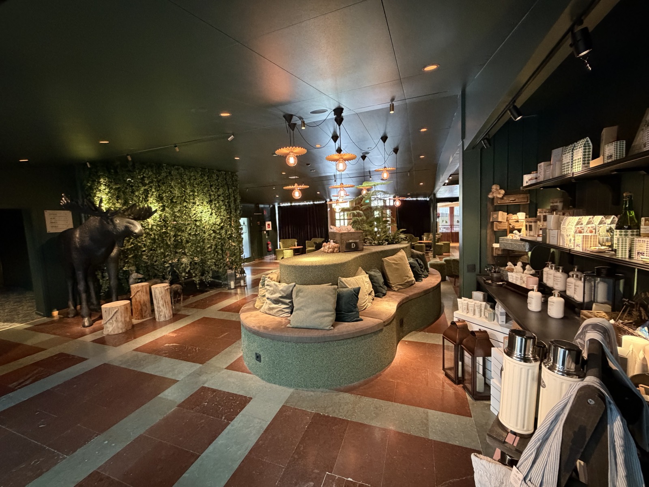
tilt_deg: -5.9
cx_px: 324
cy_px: 244
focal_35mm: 14
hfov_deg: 102.1
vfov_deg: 85.7
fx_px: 262
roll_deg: +2.8
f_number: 2.2
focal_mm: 2.22
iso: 1000
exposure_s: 1/33
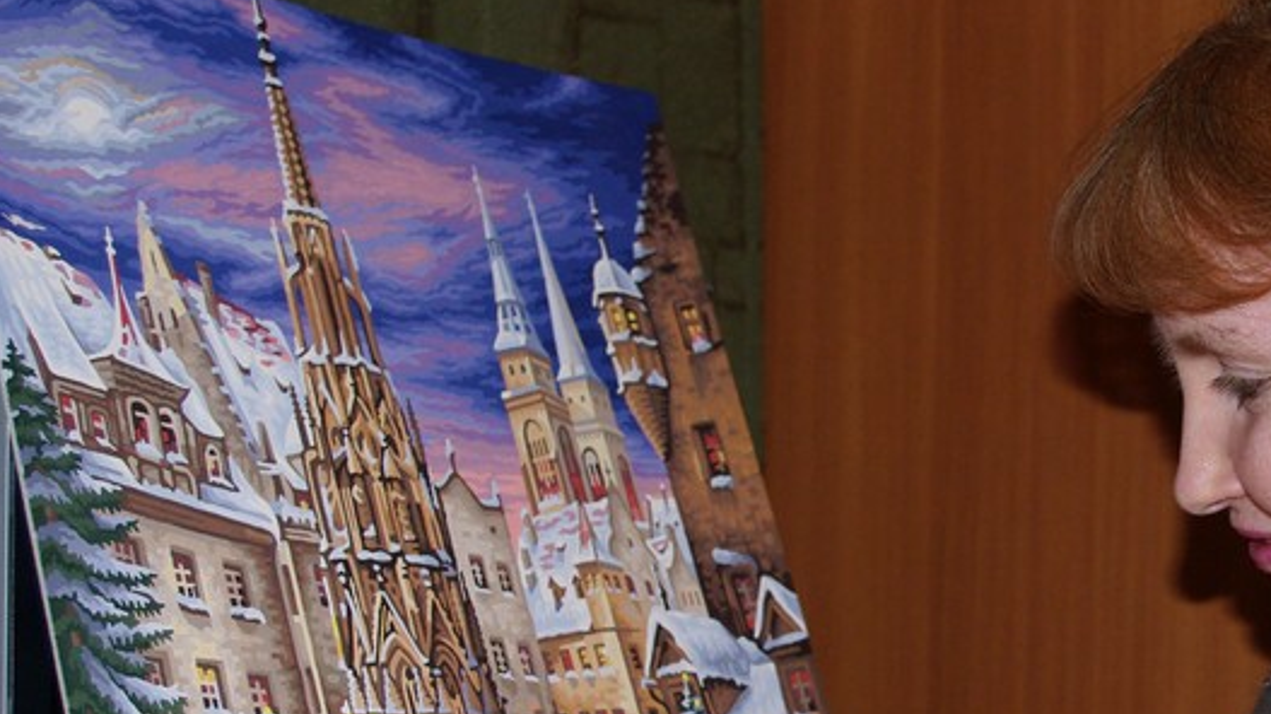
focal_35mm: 94
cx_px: 1196
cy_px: 546
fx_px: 3163
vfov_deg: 12.8
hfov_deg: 22.1
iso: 400
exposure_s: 1/45
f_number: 4.5
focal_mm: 26.25
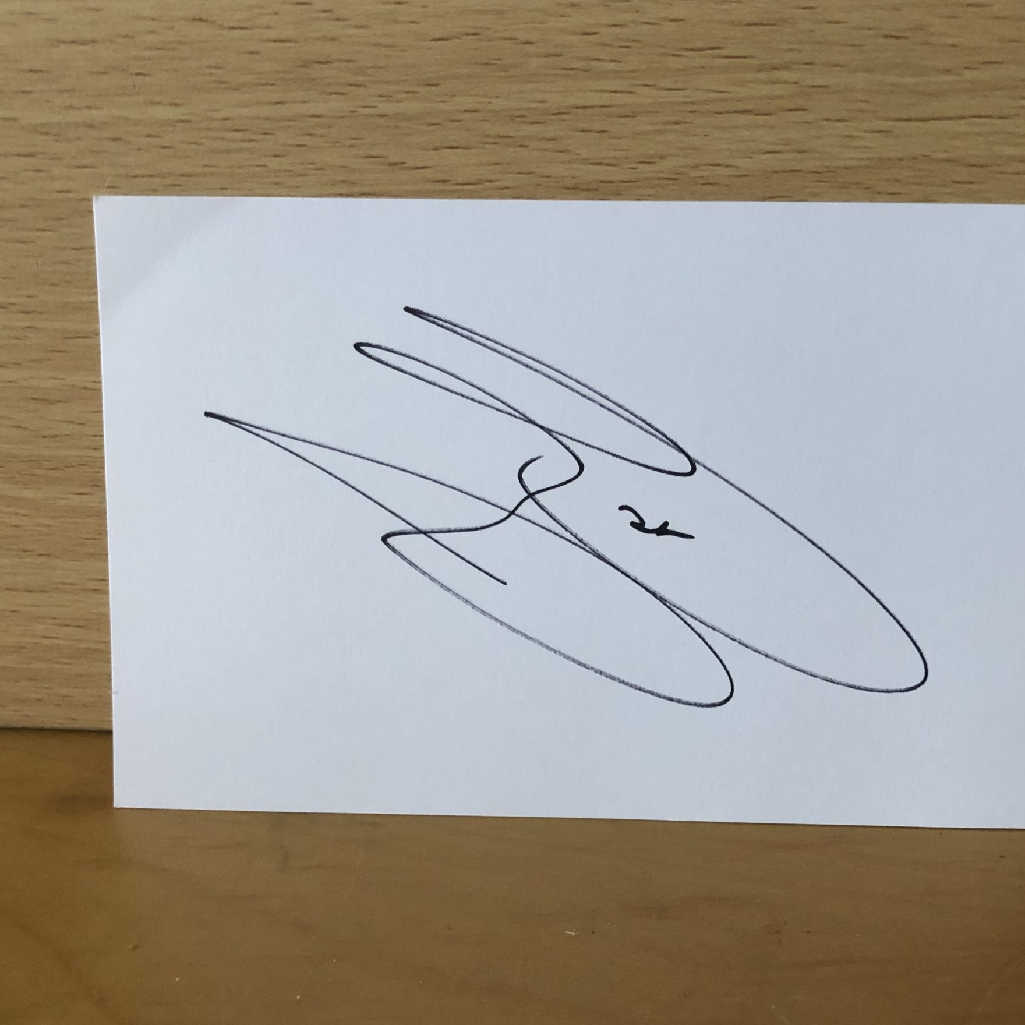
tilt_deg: -21.9
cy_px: 532
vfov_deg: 46.0
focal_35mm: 36
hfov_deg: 46.0
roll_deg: -1.4
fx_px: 1206
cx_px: 572
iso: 80
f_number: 1.8
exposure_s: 1/15
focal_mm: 3.99
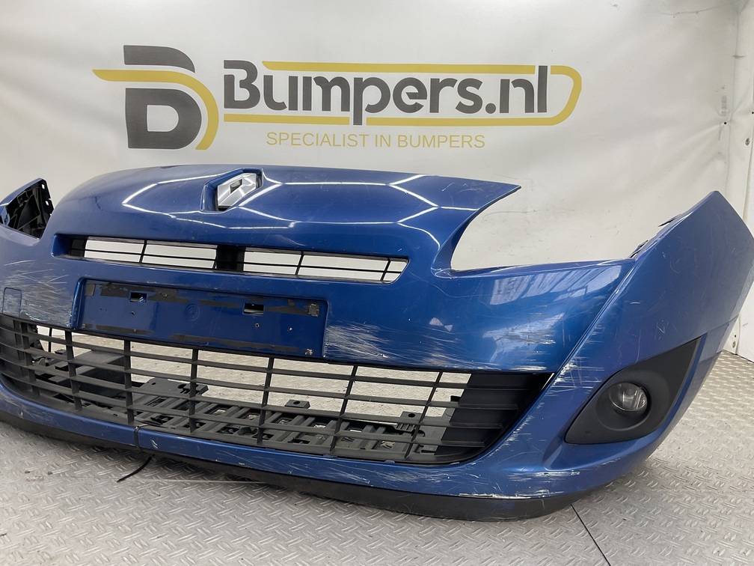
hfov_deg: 61.7
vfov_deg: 48.2
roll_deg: -2.7
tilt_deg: -7.9
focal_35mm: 29
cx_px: 377
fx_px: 632
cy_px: 283
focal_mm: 3
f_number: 1.8
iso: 25
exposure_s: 1/100
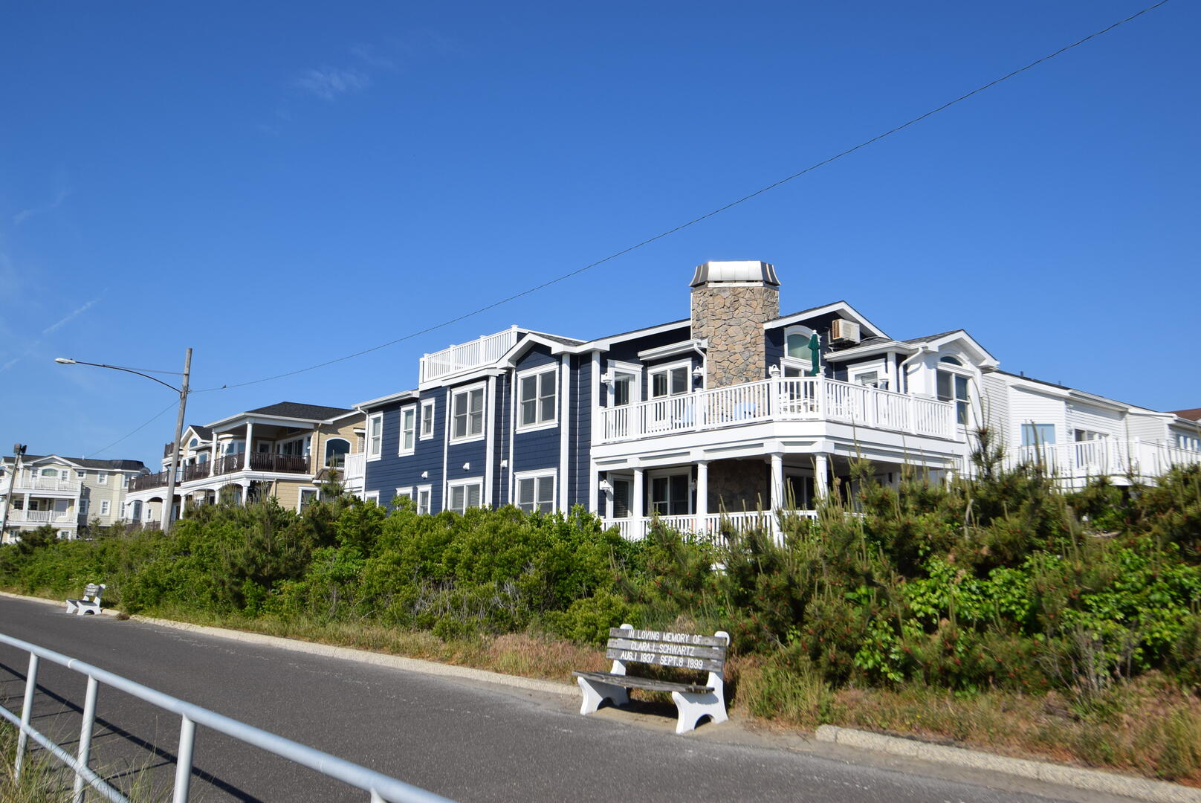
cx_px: 600
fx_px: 1002
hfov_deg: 61.9
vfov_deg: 43.7
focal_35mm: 30
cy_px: 402
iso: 200
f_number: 11
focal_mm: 20
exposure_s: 1/500
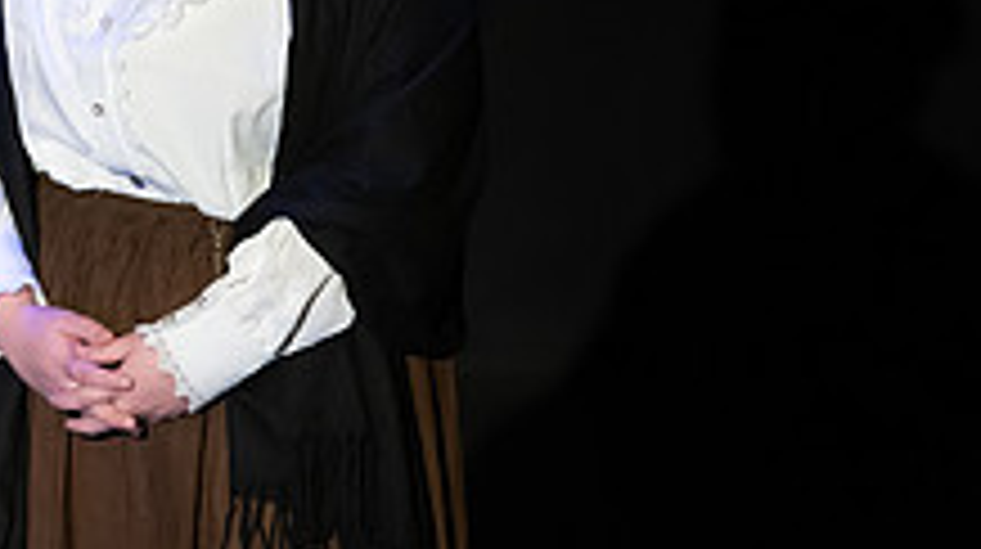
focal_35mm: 965
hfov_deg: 2.2
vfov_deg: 1.3
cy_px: 29
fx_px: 25071
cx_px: -126
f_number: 2.8
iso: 5000
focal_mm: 300
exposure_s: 1/400
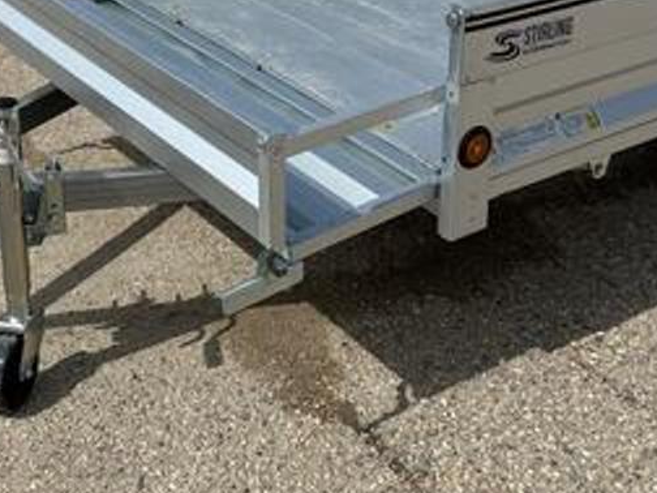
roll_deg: -2.5
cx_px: 441
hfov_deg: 31.4
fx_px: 1158
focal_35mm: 61
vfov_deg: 23.0
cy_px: -13
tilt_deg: -16.6
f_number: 1.78
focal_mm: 6.86
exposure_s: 1/9709
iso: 80
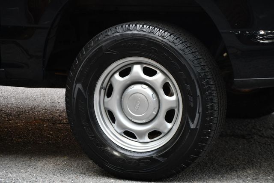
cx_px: 137
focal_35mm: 150
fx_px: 1141
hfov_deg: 13.7
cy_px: 92
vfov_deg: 9.1
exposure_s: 1/250
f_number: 5.6
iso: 360
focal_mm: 100
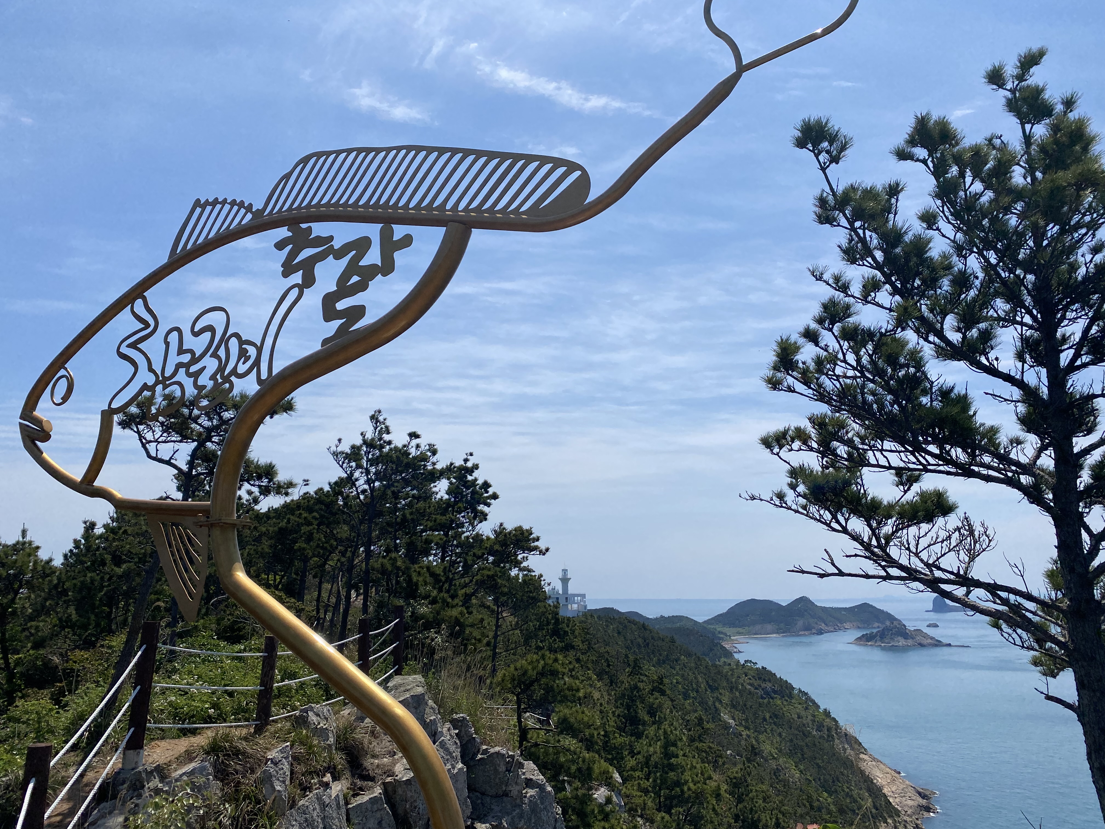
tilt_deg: +13.8
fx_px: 830
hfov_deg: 67.3
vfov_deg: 53.1
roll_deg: -0.8
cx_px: 552
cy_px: 414
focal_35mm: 26
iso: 32
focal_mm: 4.25
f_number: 1.8
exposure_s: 1/6410
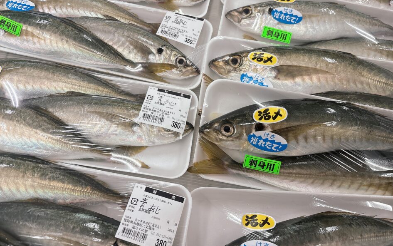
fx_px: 300
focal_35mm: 28
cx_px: 199
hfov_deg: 66.5
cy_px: 115
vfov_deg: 44.5
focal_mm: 5.96
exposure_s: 1/120
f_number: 1.6
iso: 100
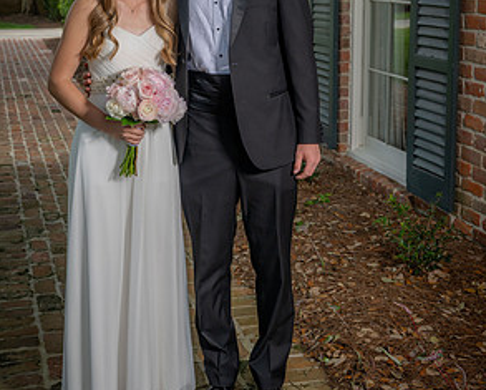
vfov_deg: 25.6
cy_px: 105
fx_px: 849
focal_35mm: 59
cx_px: 247
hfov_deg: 31.9
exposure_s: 1/160
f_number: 5.6
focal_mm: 41
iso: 100
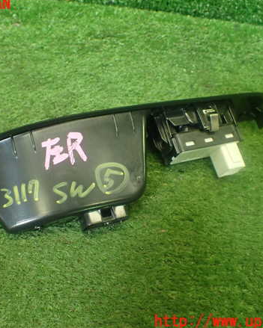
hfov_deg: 37.1
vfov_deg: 45.8
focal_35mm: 40
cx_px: 99
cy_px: 163
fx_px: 389
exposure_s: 1/125
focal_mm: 5.4
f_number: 2.3
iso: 500
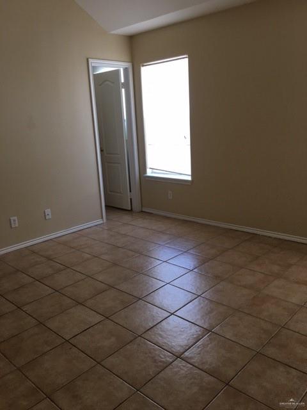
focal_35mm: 29
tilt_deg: -13.7
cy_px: 205
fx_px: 343
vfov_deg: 61.7
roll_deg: +4.1
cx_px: 154
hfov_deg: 48.2
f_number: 2.2
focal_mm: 4.15
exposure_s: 1/33
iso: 50
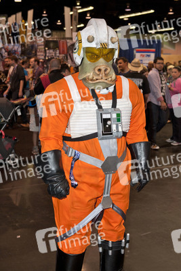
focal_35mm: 50
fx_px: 377
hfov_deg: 27.0
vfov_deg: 39.6
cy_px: 136
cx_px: 90
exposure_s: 1/400
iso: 500
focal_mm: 50
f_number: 4
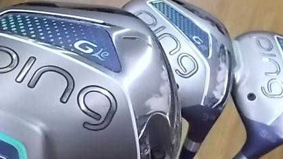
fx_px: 323
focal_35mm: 43
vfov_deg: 27.6
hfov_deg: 47.4
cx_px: 135
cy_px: 95
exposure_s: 1/125
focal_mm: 4.6
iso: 720
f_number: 3.2
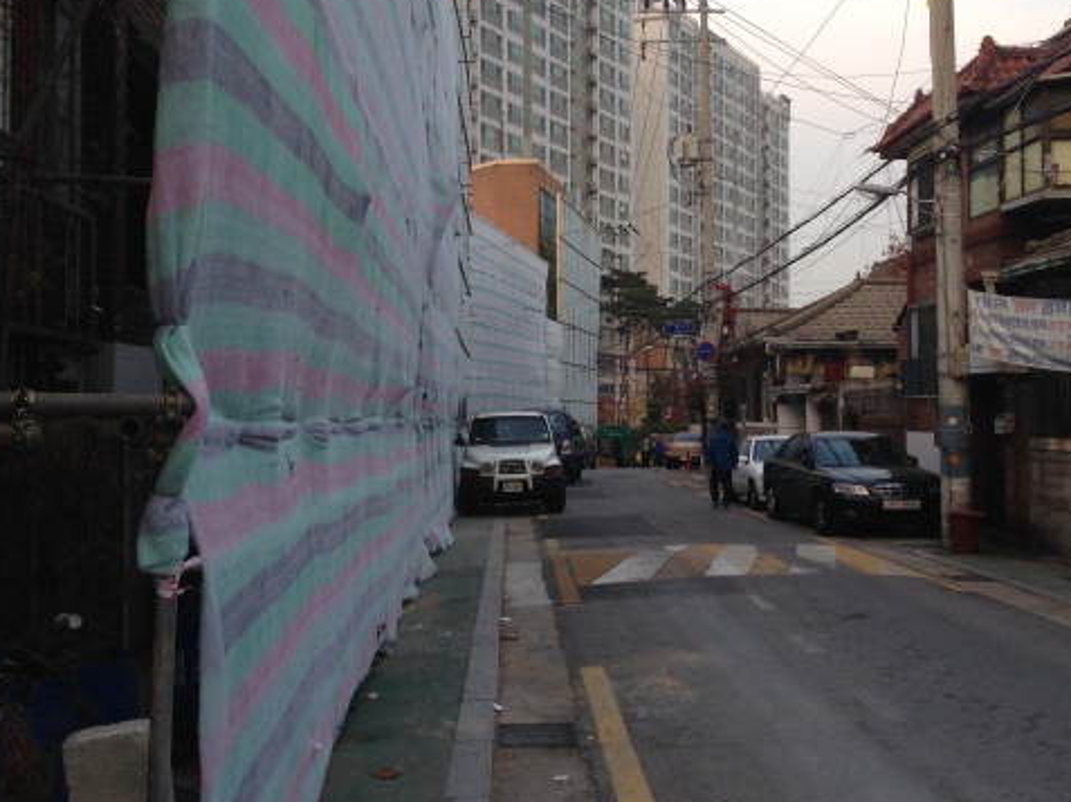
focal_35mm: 45
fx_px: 1391
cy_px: 370
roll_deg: -1.0
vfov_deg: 32.1
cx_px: 631
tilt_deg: +1.8
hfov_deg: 41.9
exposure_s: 1/60
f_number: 2.4
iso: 50
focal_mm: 4.12
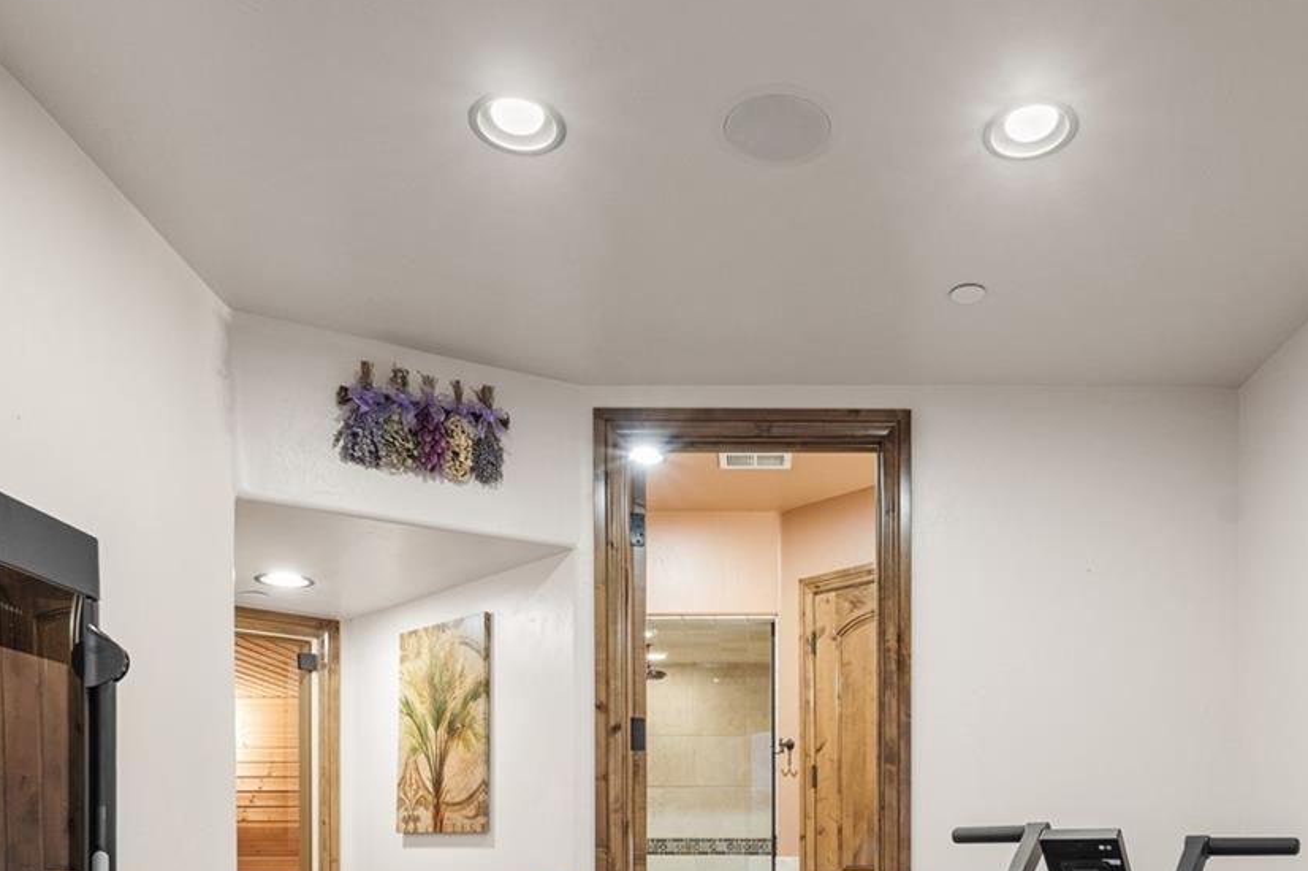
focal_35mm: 31
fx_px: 1126
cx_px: 782
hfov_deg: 59.8
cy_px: 820
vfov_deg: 38.7
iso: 800
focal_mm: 16
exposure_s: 1.3
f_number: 8
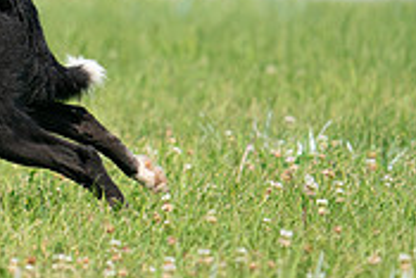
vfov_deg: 1.4
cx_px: -212
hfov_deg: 2.1
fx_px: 11091
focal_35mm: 959
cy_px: -108
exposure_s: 1/4000
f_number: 5.6
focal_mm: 289
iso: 800
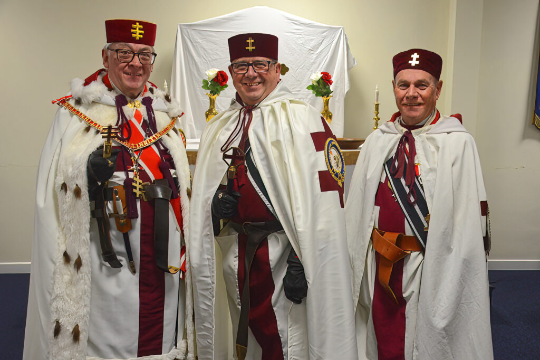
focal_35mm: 36
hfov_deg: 53.1
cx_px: 270
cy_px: 180
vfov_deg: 36.8
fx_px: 540
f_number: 6.3
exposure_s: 1/125
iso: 2500
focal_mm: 36
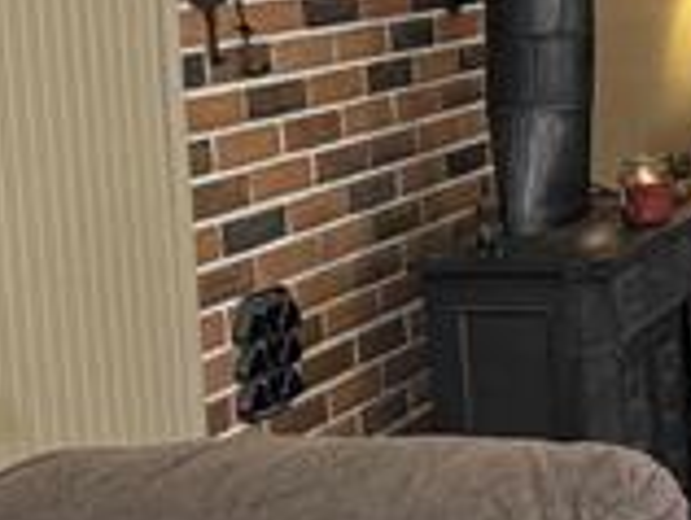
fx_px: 1939
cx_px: 1386
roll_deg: +0.6
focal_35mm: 97
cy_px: 48
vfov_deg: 15.1
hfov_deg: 15.8
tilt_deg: -5.0
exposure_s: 1/60
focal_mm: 6.76
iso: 400
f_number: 1.78
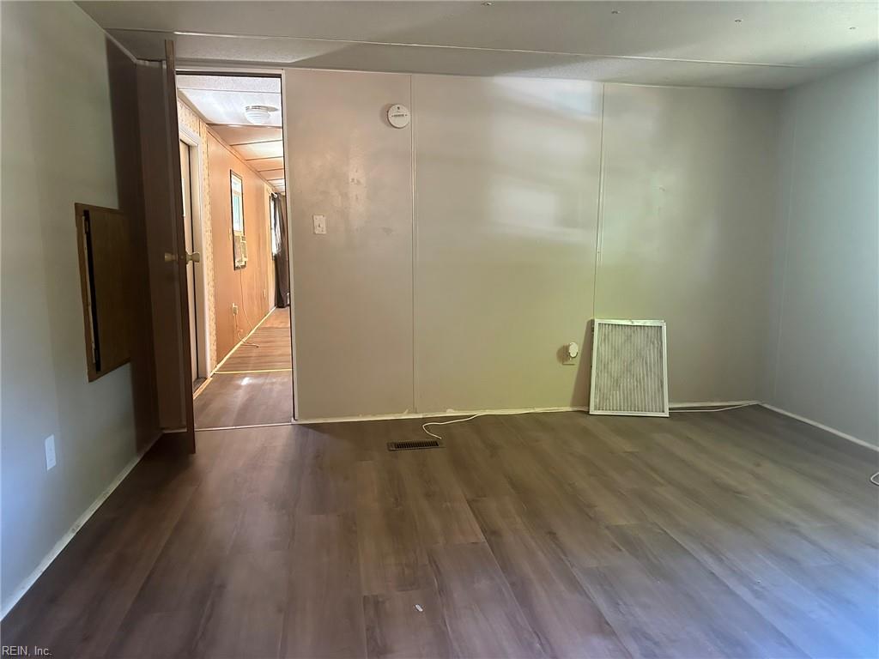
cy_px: 330
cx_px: 440
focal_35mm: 24
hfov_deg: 71.6
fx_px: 609
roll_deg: +0.0
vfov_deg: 56.8
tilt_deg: -7.1
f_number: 1.78
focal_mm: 6.86
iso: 800
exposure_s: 1/60
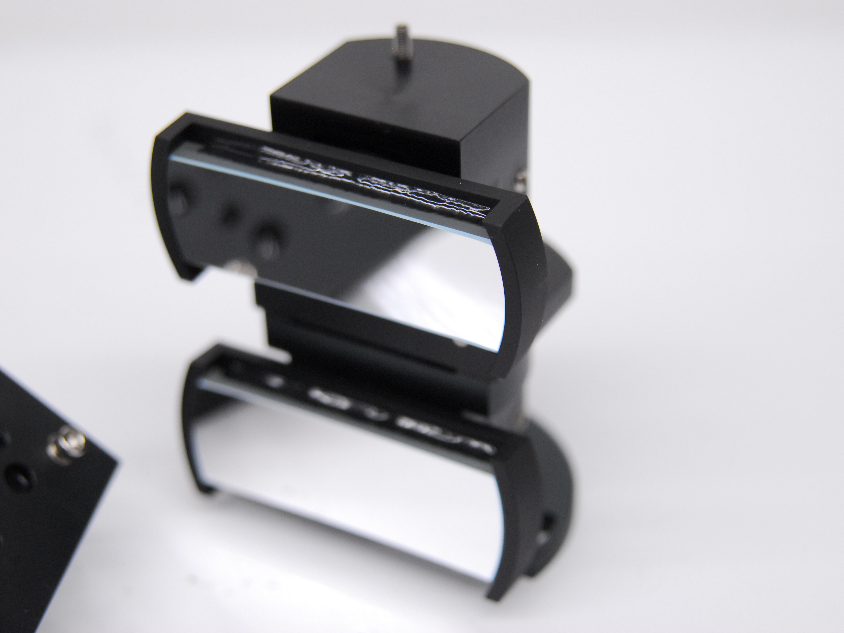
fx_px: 1902
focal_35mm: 78
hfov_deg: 25.0
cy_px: 317
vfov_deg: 18.9
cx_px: 410
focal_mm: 48
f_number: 3.5
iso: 800
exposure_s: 1/160
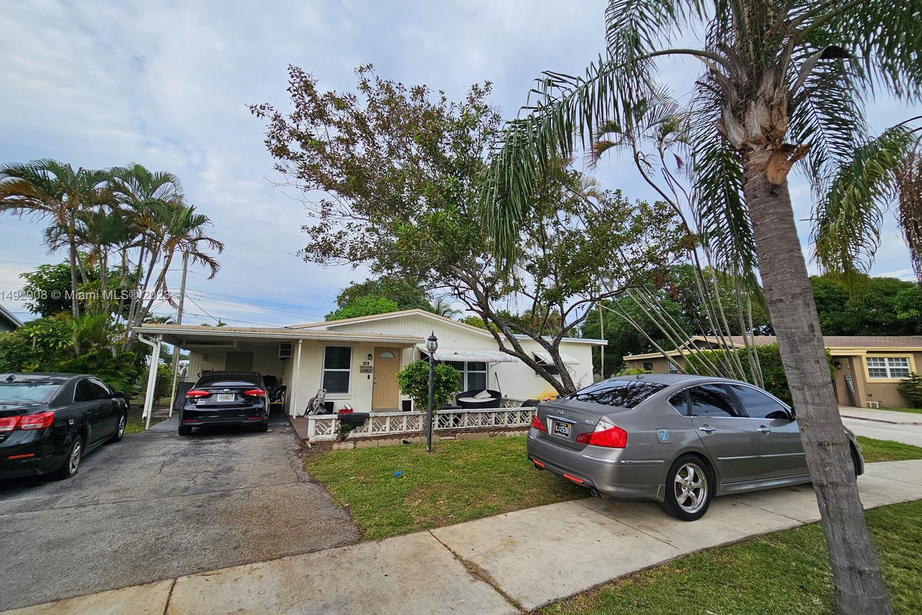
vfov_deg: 81.2
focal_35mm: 14
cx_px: 457
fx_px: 359
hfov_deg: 104.3
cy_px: 296
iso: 50
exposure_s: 1/1000
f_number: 2.2
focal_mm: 2.2
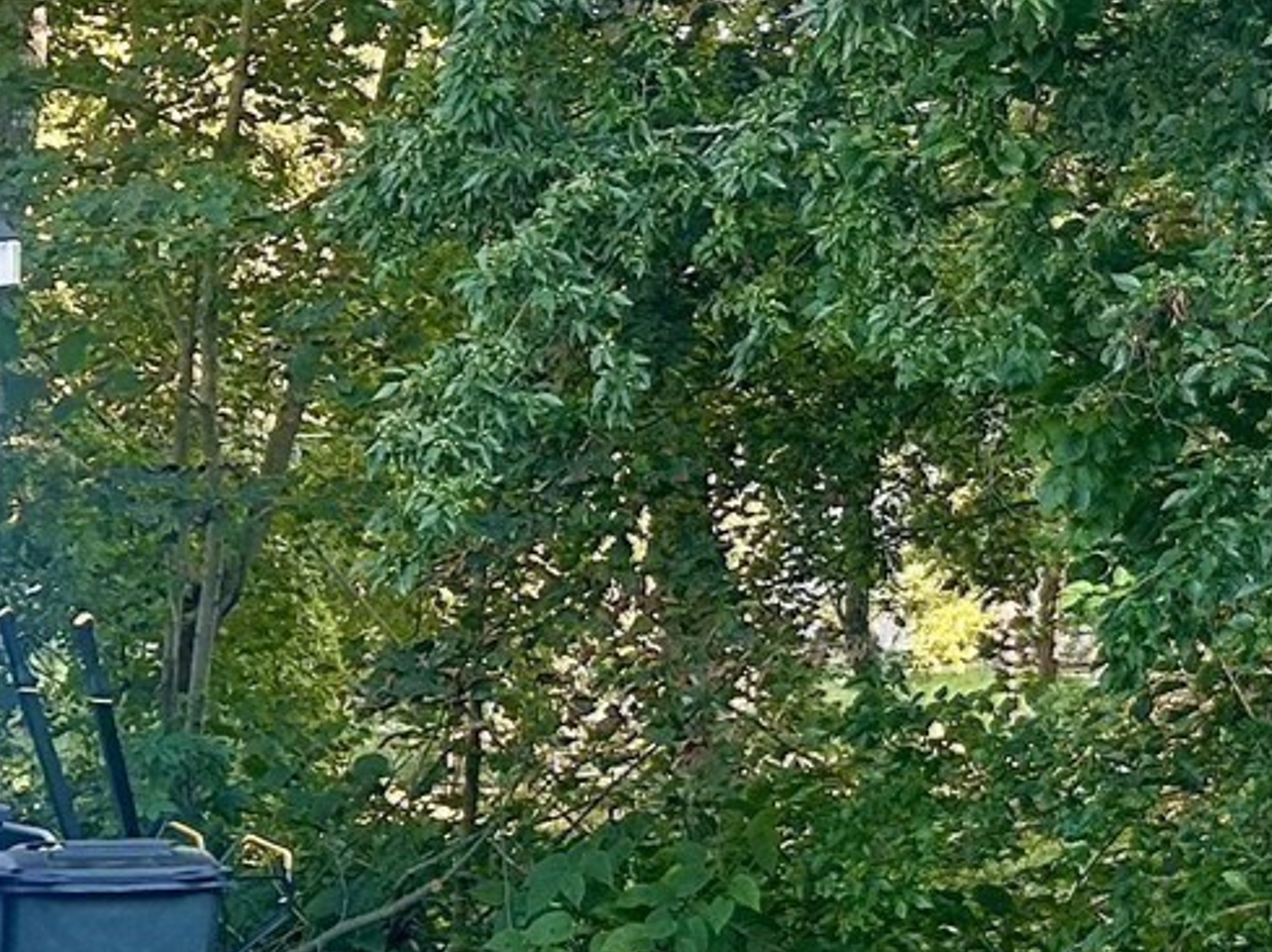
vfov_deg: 13.4
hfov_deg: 17.8
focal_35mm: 109
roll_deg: +1.3
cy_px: 23
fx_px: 4002
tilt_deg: +5.8
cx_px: 1168
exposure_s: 1/144
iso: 64
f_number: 1.5
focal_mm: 5.7
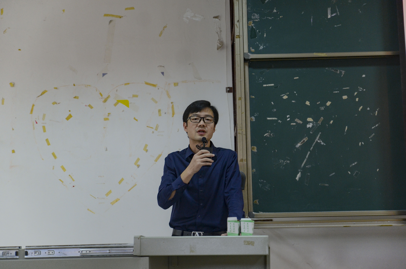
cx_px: 203
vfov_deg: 18.1
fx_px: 844
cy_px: 134
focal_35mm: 75
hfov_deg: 27.0
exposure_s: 1/60
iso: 1100
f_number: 2.8
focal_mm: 50
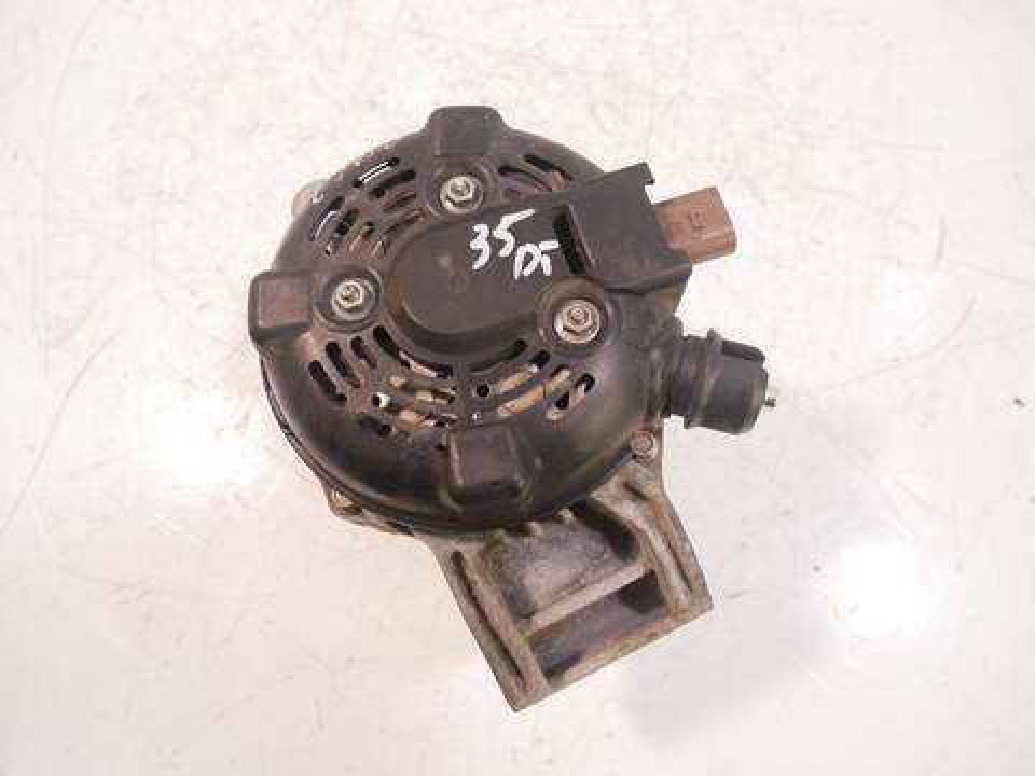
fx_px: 718
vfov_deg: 56.8
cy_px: 388
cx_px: 518
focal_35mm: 24
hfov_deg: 71.6
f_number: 3.5
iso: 1600
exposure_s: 1/125
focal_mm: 12
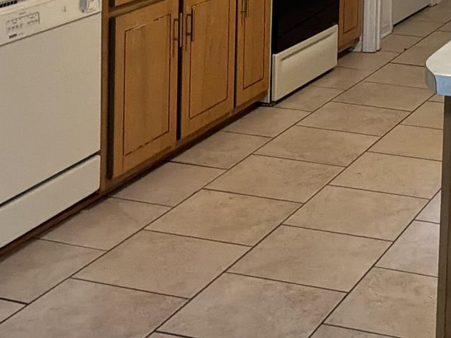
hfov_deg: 21.7
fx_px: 1147
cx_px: 411
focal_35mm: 88
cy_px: -126
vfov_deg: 15.8
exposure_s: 1/60
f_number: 1.8
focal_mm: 3
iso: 160
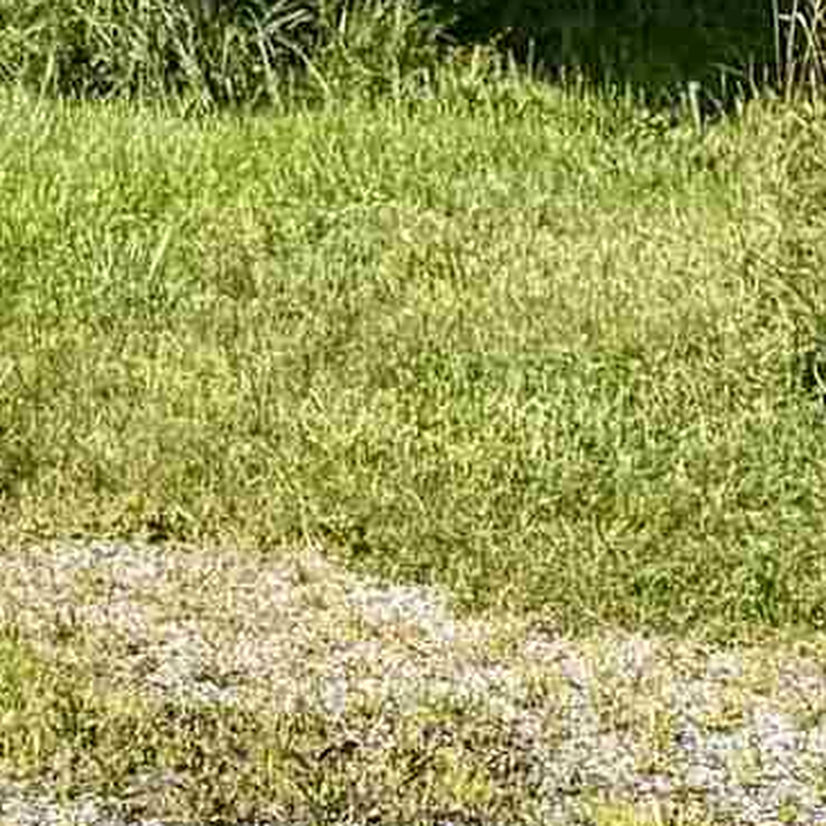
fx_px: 4805
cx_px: -269
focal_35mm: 178
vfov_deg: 8.4
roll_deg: +1.0
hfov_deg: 9.6
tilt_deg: +11.3
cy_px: -1598
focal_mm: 6.76
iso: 80
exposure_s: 1/4673
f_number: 1.78
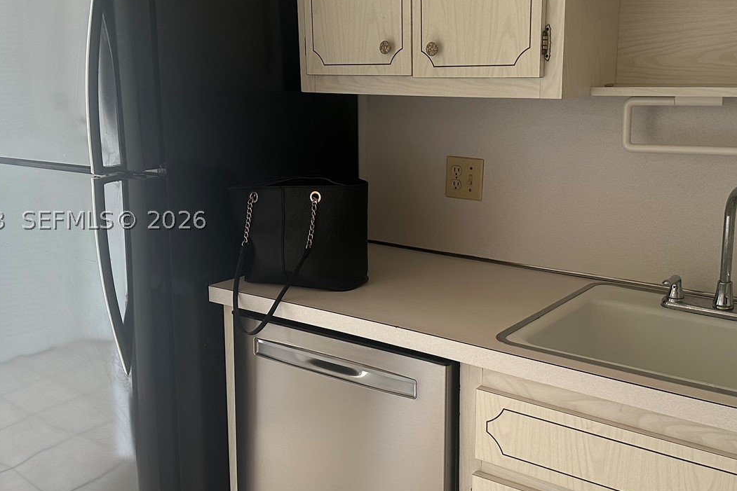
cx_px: 421
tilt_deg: -10.9
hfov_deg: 50.5
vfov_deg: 35.0
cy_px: 220
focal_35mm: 38
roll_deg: +0.1
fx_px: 778
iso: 250
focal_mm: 6.86
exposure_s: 1/75
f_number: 1.78
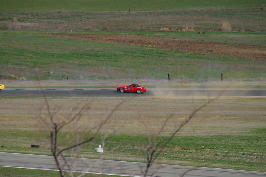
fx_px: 2215
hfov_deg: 6.9
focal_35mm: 300
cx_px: 133
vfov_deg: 4.6
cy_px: 88
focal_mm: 200
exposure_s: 1/1600
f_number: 5.6
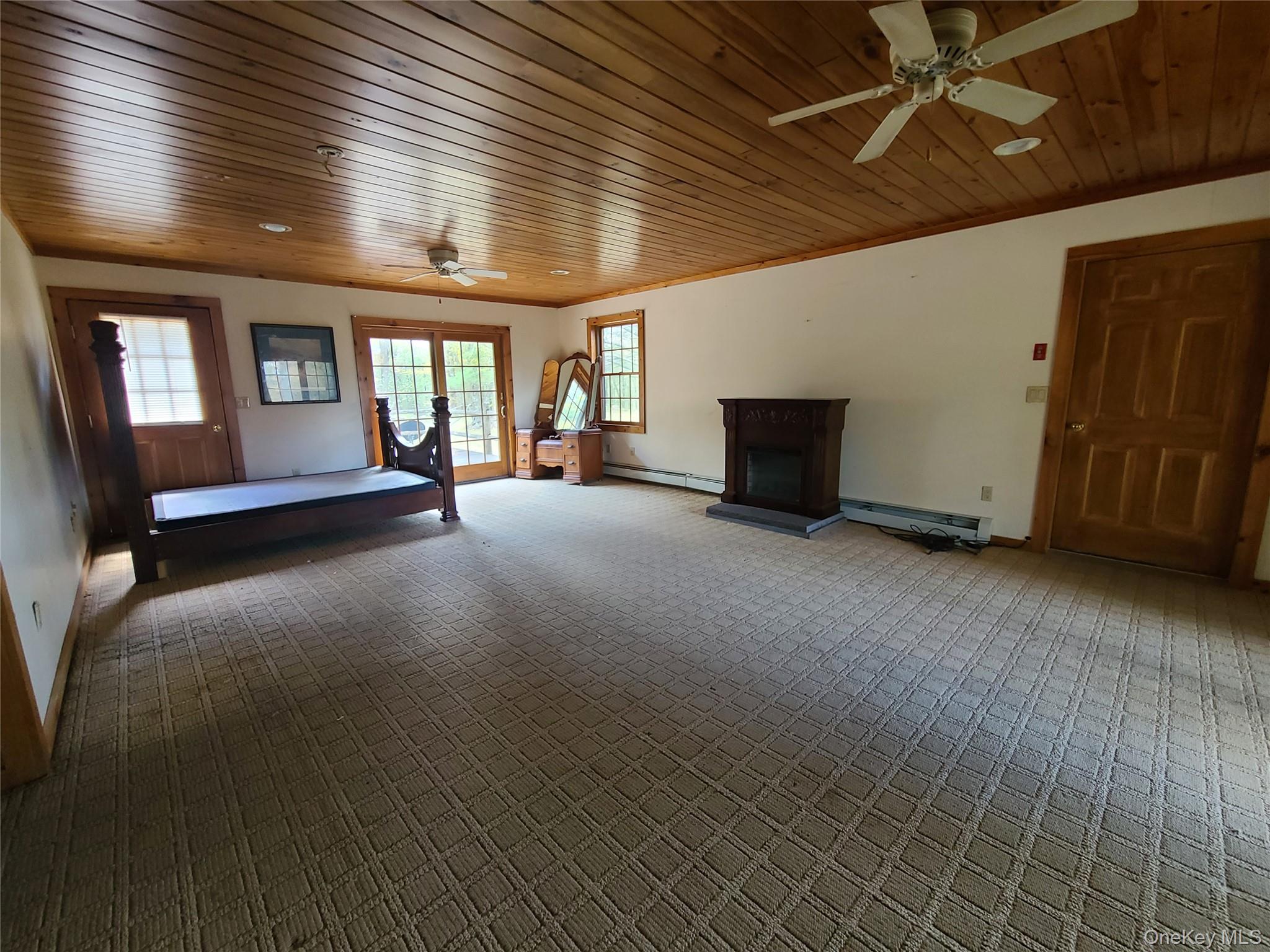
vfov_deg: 89.9
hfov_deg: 106.2
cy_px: 476
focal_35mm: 13
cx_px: 635
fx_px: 477
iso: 320
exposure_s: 1/40
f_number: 2.2
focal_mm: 2.2
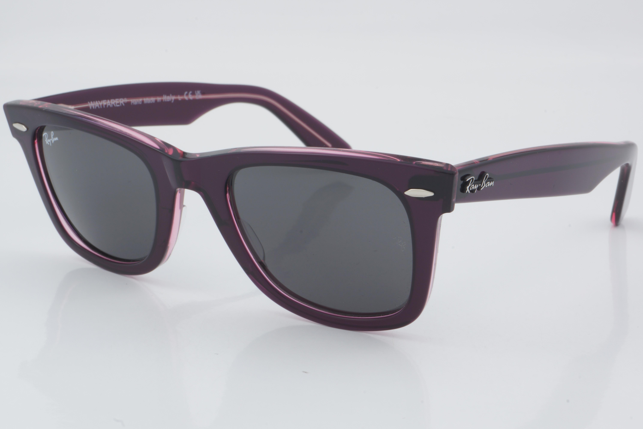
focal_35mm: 75
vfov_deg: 18.2
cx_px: 322
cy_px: 214
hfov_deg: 27.0
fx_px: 1339
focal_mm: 50
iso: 100
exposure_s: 1/3
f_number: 32
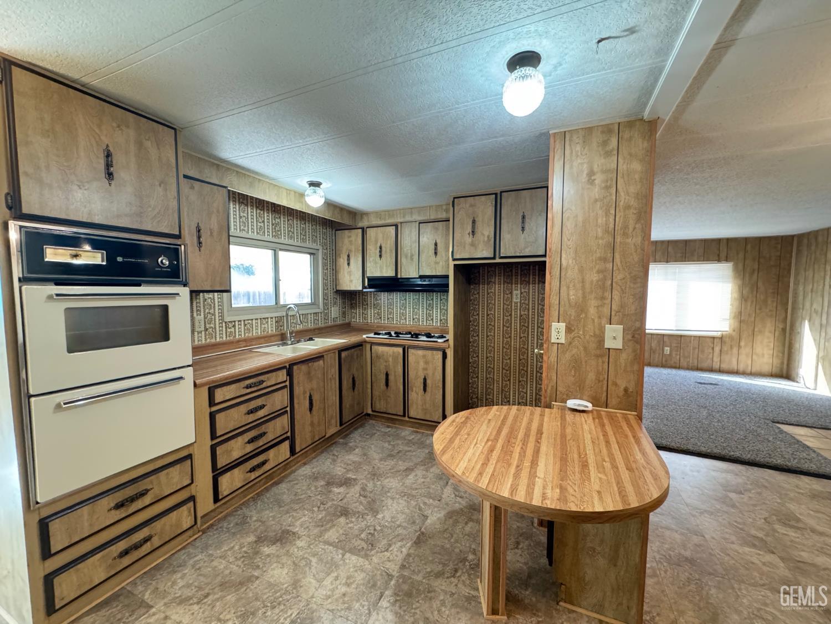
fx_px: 336
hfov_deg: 102.1
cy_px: 312
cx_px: 416
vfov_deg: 85.7
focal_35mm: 14
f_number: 2.2
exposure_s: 1/60
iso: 1250
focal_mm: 2.22
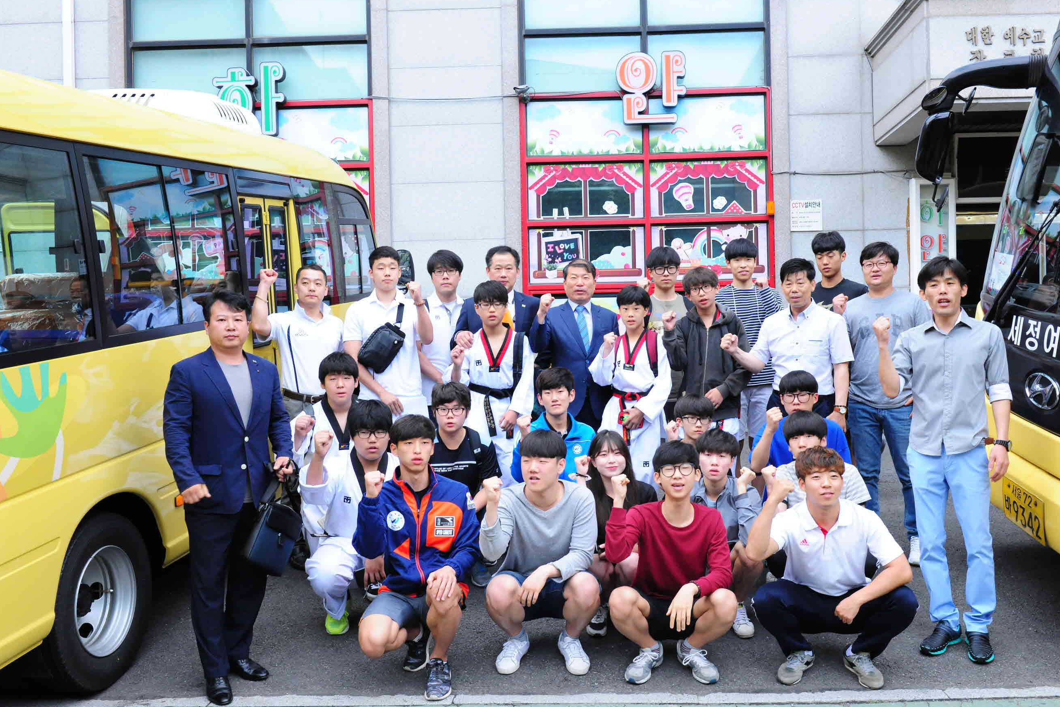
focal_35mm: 36
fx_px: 1060
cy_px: 392
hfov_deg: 53.1
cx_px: 575
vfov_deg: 36.8
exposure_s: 1/125
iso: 1600
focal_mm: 31
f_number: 8
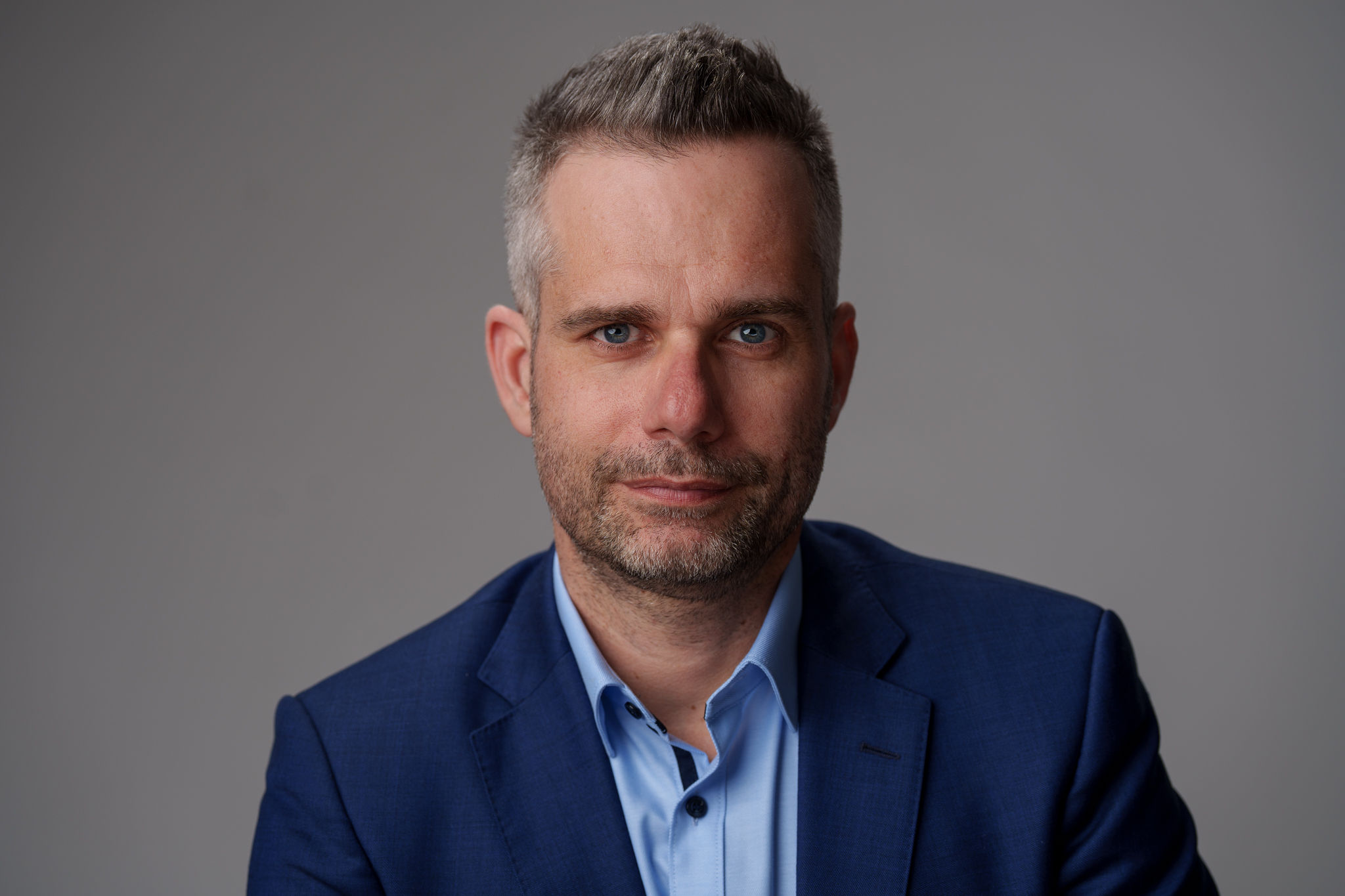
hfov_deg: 22.4
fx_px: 3399
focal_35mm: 91
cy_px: 448
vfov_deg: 15.0
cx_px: 672
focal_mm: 91
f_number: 4
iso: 100
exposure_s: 1/200
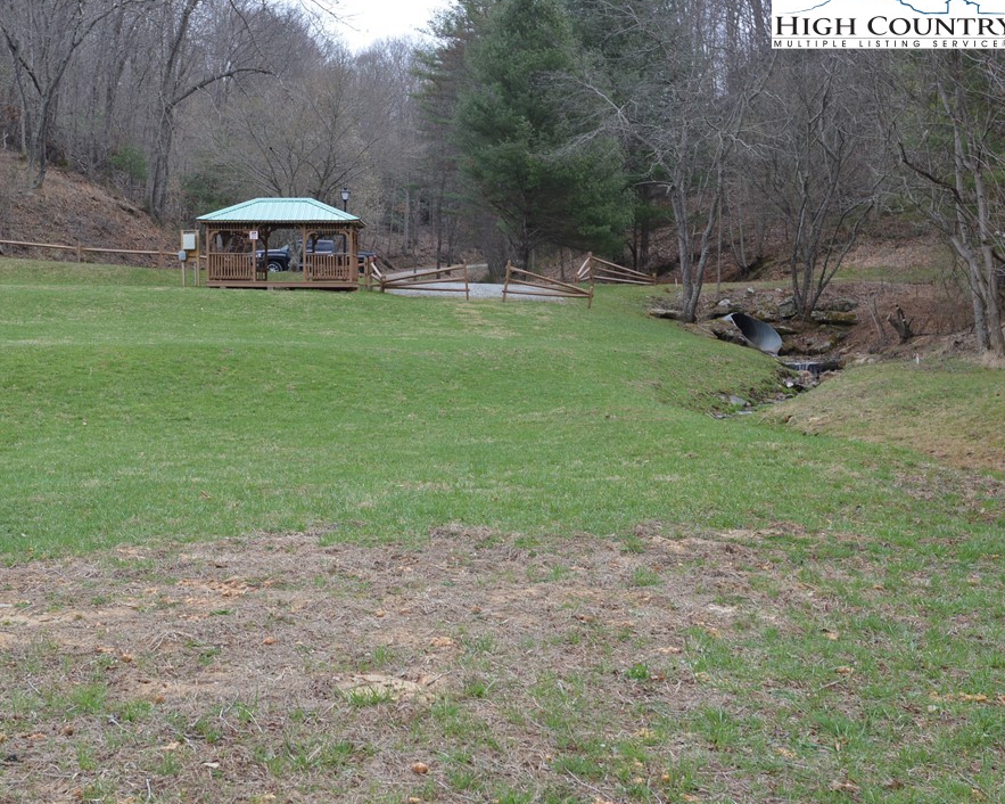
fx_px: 1338
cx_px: 400
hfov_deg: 41.0
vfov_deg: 33.4
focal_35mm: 45
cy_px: 399
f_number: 6.3
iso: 100
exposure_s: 1/160
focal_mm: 26
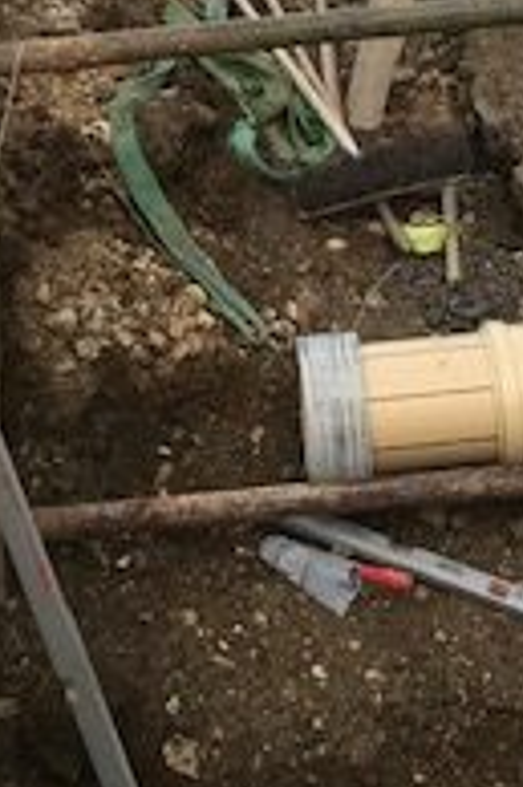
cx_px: 231
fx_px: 2096
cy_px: -284
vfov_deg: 19.3
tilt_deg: -14.1
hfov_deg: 14.2
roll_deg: +1.9
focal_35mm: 96
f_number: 1.8
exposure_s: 1/647
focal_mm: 3.99
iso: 20
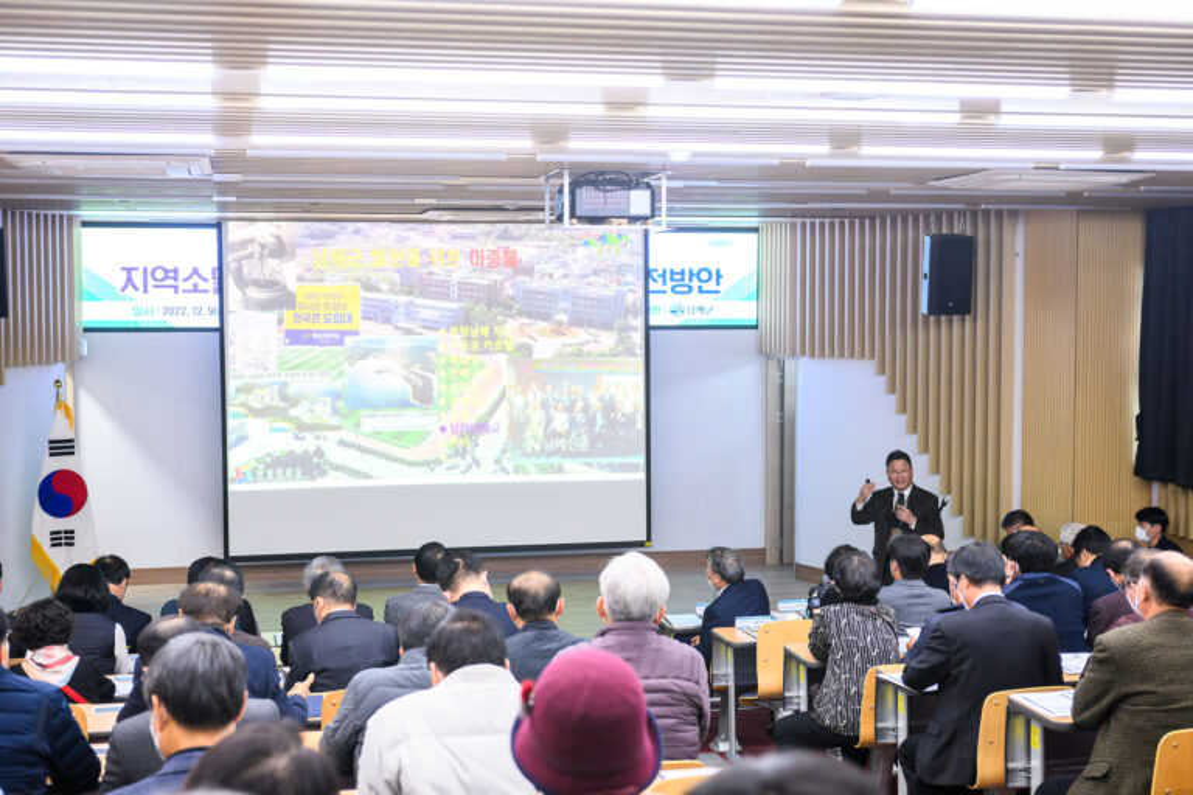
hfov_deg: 39.6
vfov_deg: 27.0
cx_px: 596
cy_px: 398
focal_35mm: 50
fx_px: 1657
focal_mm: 50
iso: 2000
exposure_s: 1/100
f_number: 3.5
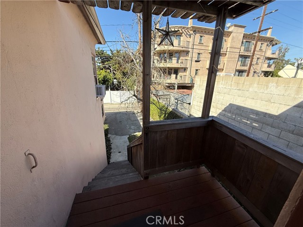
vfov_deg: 85.7
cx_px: 152
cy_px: 114
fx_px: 123
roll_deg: -1.5
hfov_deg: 102.1
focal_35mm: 14
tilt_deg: -16.5
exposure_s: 1/1189
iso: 64
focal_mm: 2.22
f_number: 2.2
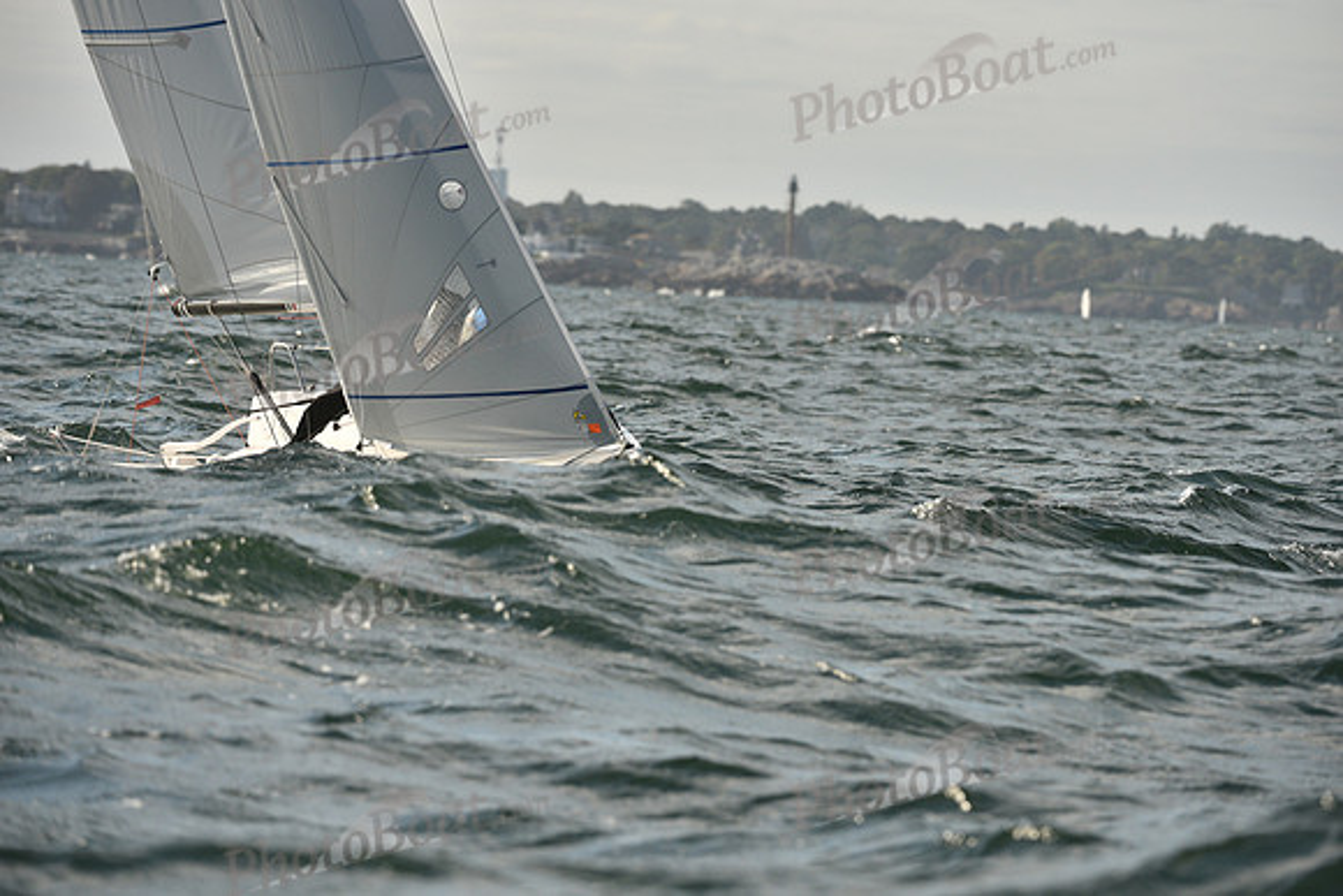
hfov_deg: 6.6
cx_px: 672
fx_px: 11567
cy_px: 448
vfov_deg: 4.4
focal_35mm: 310
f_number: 7.1
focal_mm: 310
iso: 320
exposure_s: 1/1600
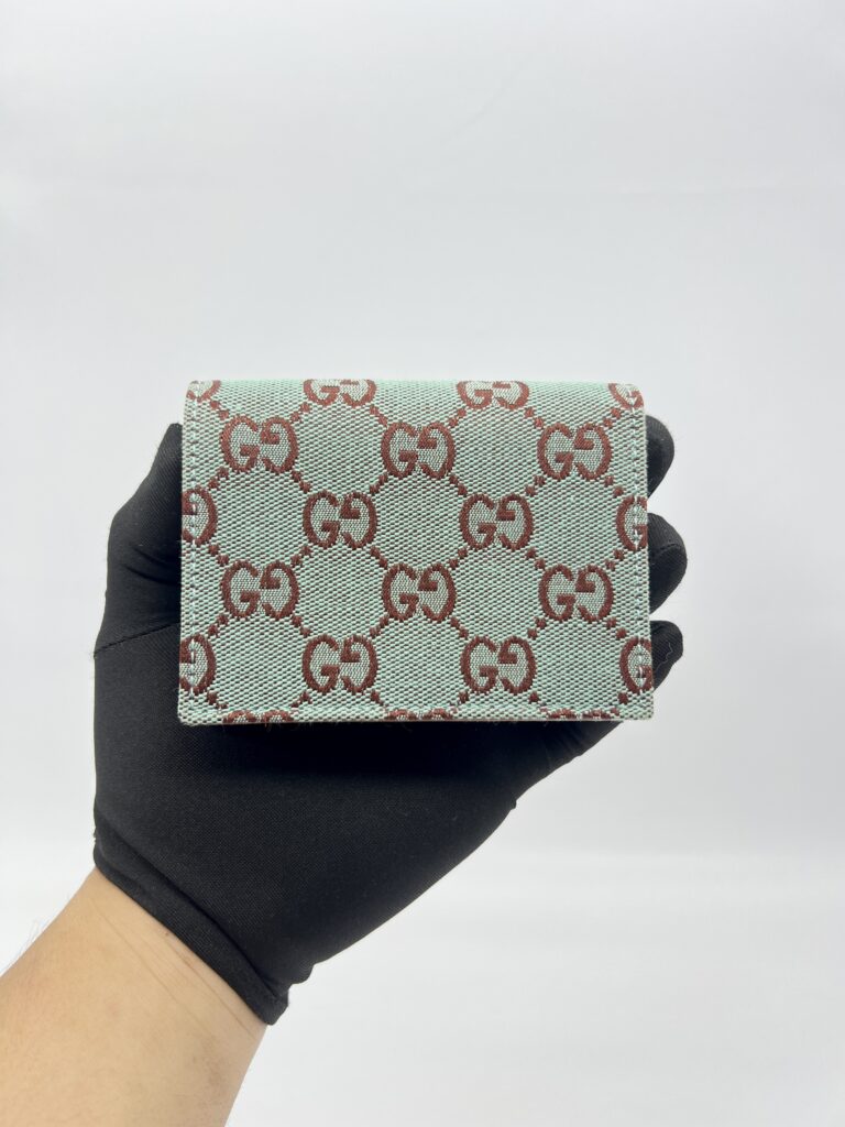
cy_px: 564
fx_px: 846
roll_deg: +0.0
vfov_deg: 67.3
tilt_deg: -17.7
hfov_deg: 53.1
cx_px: 422
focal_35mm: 26
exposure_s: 1/100
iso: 32
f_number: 1.5
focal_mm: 5.7
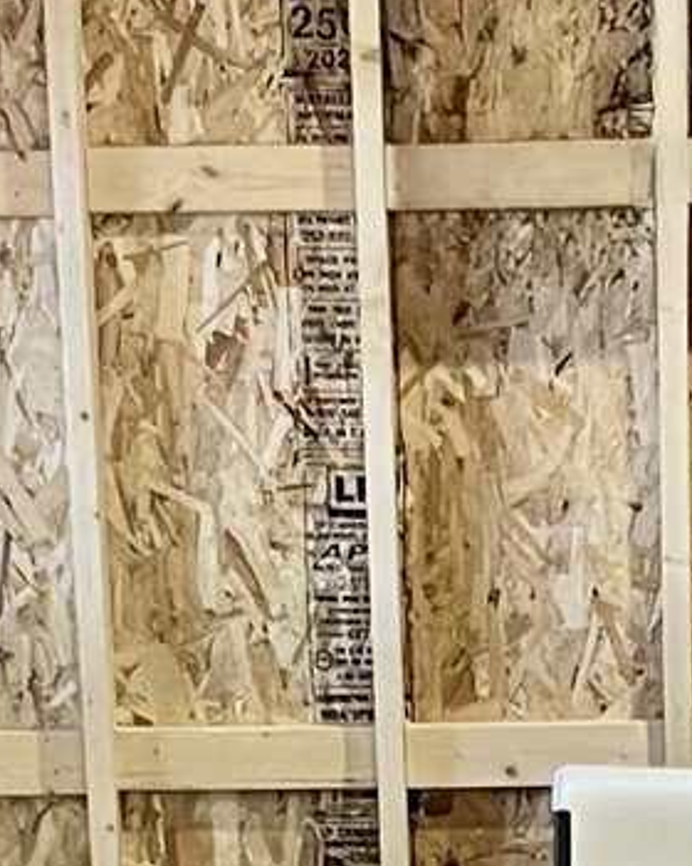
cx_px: 648
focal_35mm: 167
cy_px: 1237
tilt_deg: -13.5
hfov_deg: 9.2
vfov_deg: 11.2
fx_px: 4275
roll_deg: +1.7
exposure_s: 1/60
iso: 200
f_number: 1.6
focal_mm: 5.1
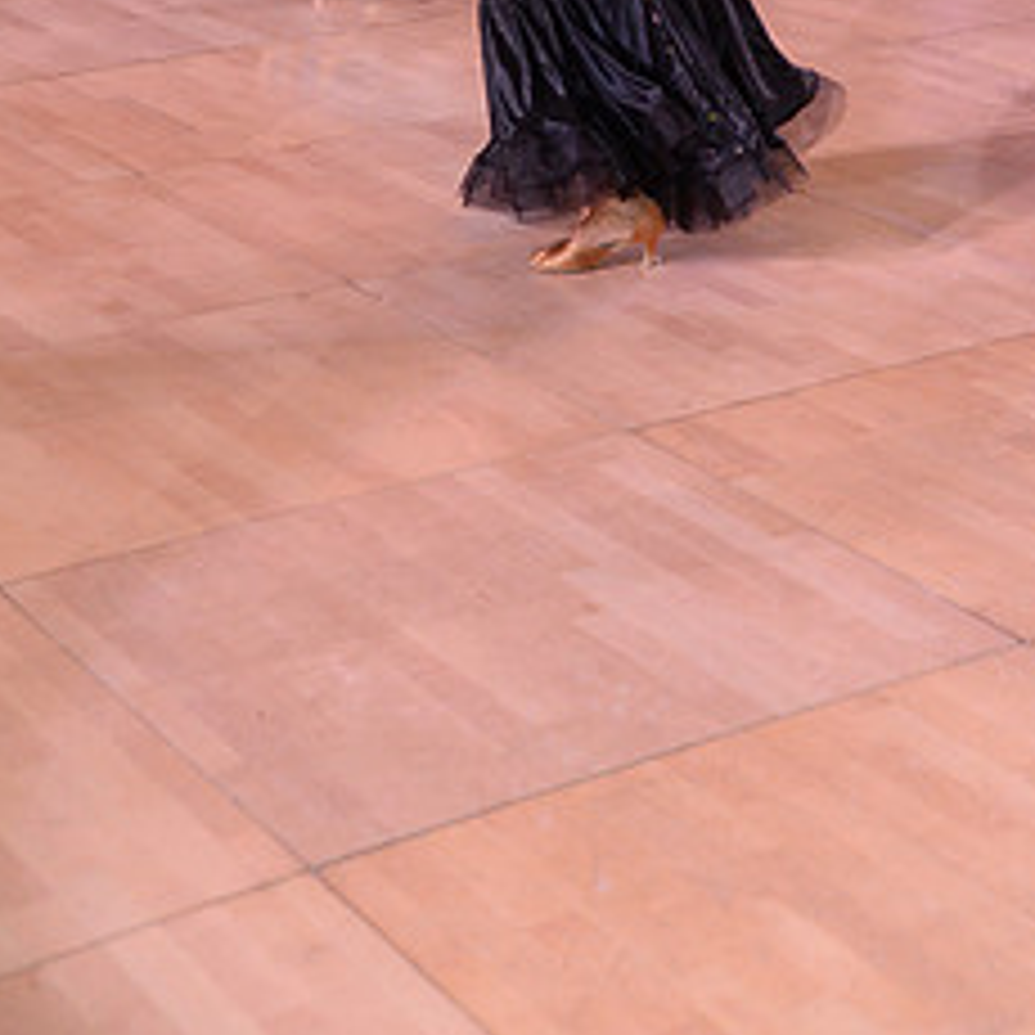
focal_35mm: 94
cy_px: -252
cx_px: 853
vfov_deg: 17.5
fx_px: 3180
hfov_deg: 18.3
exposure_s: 1/250
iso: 2000
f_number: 4.5
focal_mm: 44
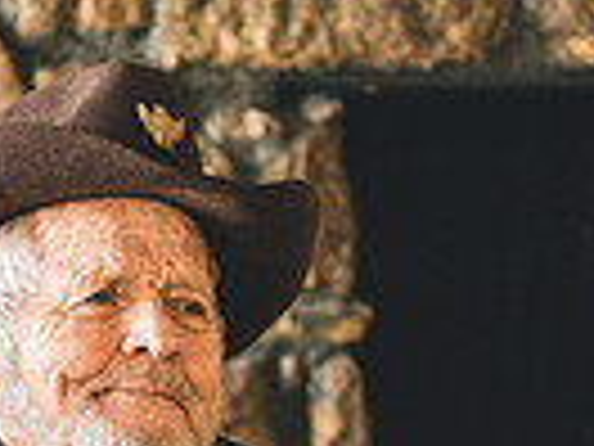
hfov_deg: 9.7
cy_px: 505
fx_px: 3483
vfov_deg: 7.3
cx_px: 160
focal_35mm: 203
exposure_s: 1/125
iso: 12800
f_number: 3.5
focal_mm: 62
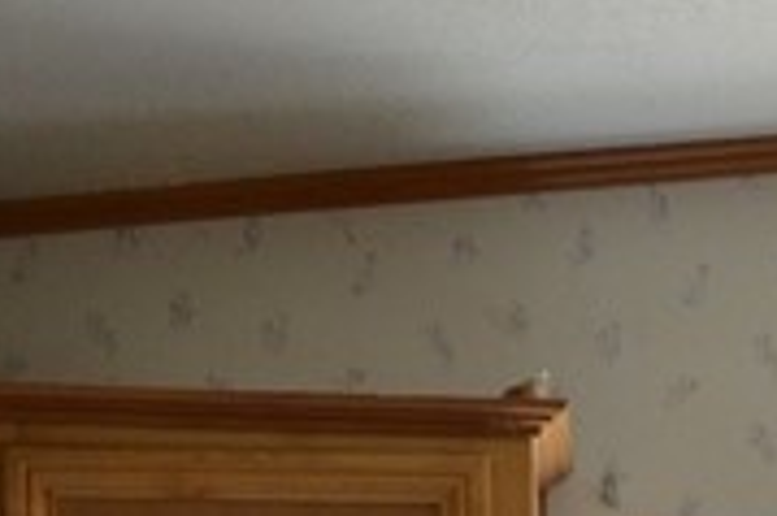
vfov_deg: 7.5
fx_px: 3536
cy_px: 1487
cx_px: 1693
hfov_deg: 11.1
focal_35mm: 164
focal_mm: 18
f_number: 5
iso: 400
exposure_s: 1/100
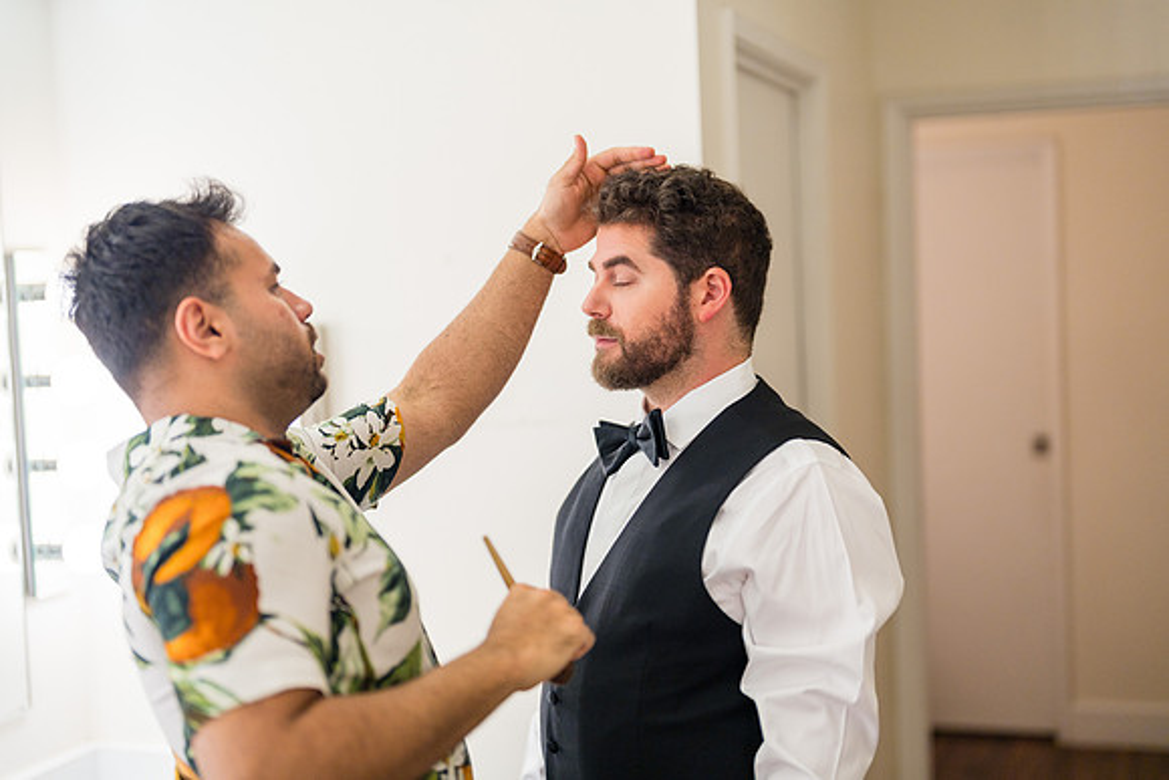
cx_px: 584
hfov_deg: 39.6
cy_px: 390
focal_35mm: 50
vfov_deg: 27.0
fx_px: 1624
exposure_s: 1/500
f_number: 1.2
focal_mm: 50
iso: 200
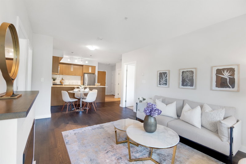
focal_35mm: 15
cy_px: 82
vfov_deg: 77.3
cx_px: 123
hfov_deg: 100.4
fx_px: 102
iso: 1250
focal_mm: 10
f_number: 4
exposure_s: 1/50
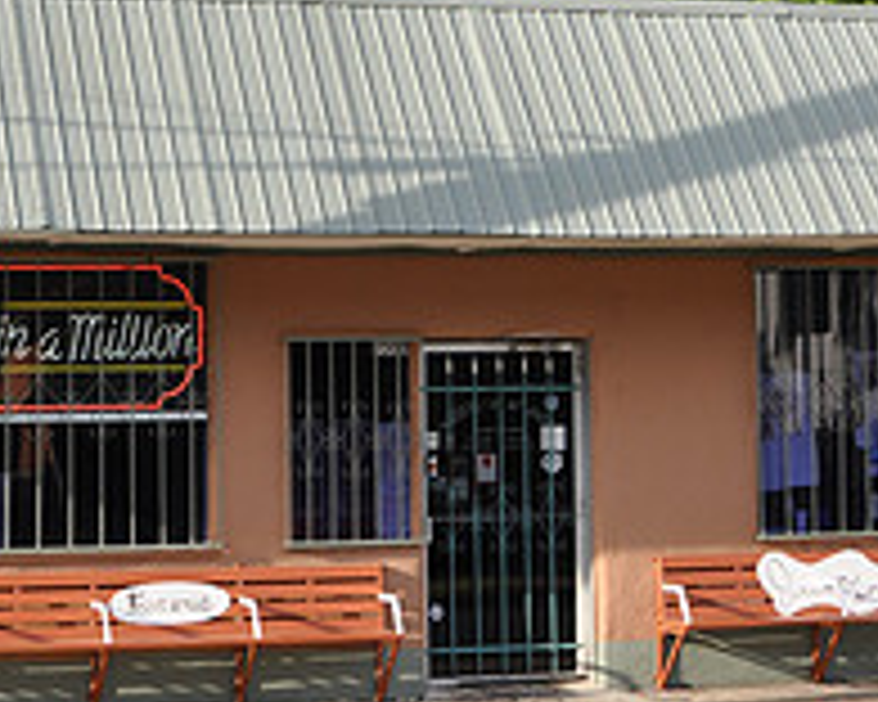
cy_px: 236
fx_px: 3040
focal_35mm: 117
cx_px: 495
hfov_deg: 16.4
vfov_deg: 13.2
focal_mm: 28
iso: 200
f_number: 6.3
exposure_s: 1/160
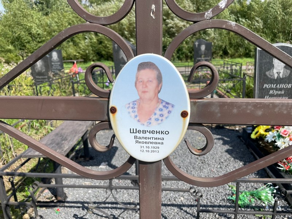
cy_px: 110
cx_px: 146
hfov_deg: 67.3
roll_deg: +2.7
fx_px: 219
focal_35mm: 26
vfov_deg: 53.1
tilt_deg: -14.8
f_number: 1.6
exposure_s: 1/3509
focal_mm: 4.2
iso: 32
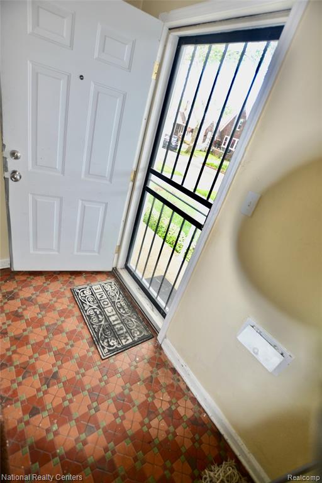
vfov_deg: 100.4
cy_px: 242
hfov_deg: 77.3
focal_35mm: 15
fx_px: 201
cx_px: 161
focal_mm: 10
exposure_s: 1/60
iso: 400
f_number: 4
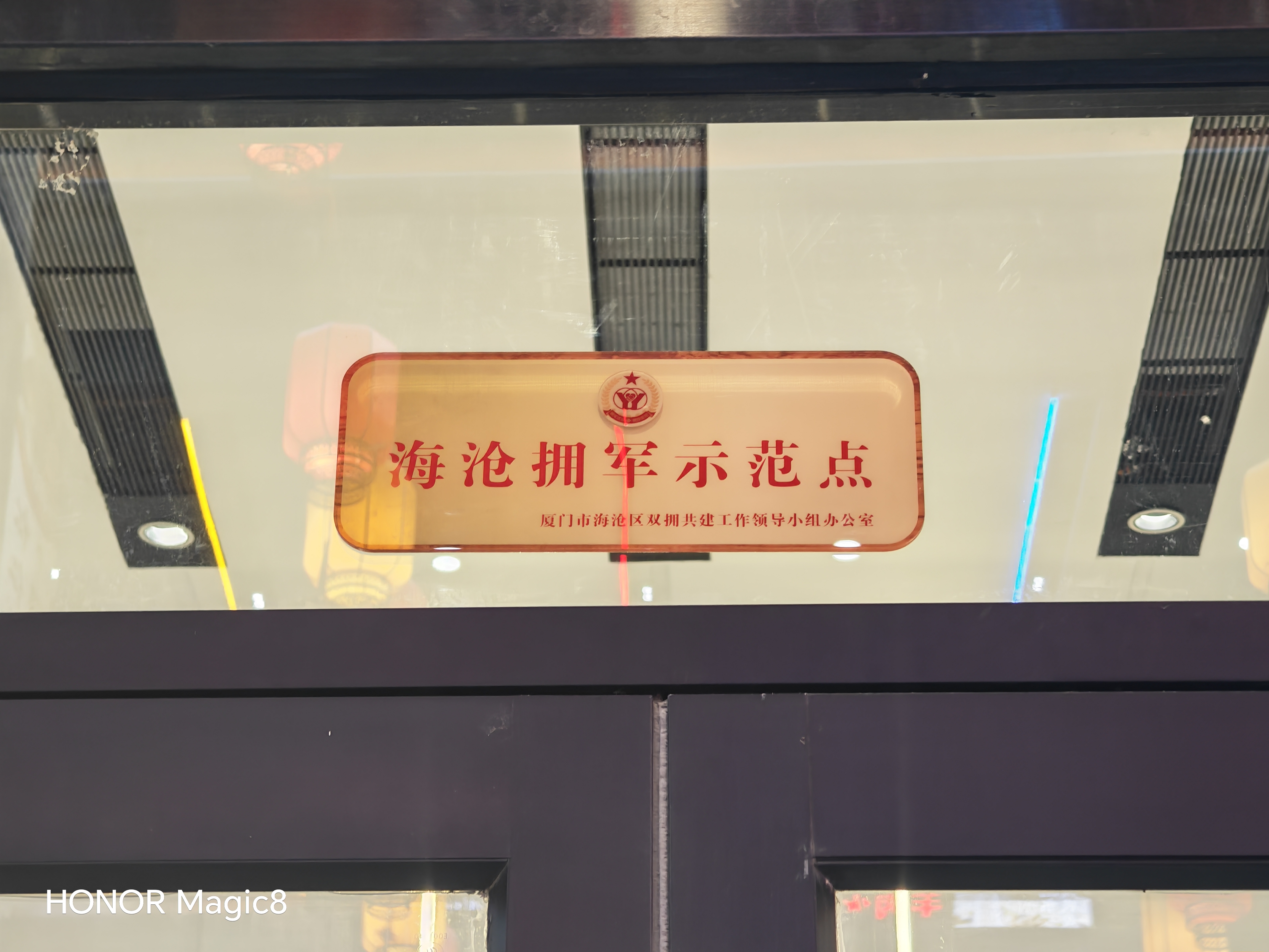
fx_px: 3189
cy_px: 476
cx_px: 634
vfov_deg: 17.0
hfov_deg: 22.5
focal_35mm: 87
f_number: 2.5
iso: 500
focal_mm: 13.3
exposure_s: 1/33
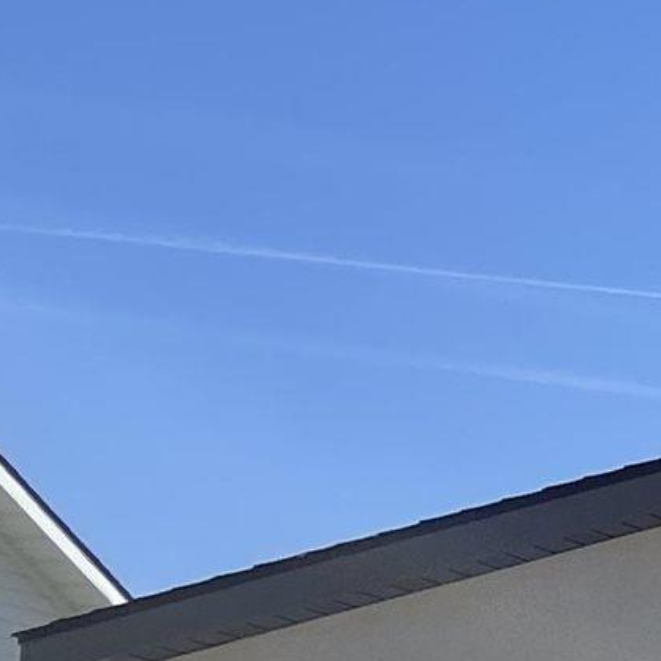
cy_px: 640
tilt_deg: +9.4
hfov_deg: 8.0
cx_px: 2307
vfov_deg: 10.3
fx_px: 3651
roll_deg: +1.3
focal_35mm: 169
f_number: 1.6
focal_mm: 4.2
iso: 32
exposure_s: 1/4831
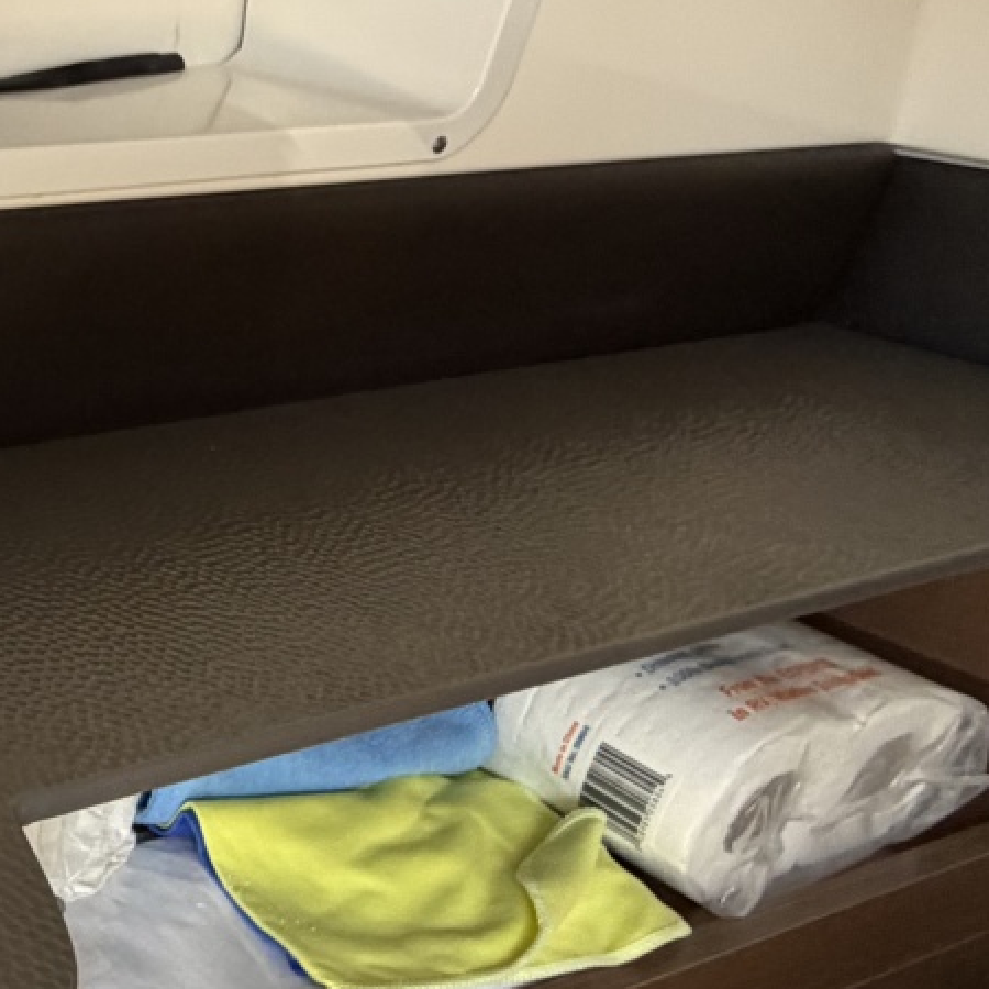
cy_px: 398
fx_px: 1422
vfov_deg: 38.2
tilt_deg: -21.4
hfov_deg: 27.8
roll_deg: -3.6
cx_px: -448
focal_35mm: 44
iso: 250
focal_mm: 2.22
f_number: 2.2
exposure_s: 1/121
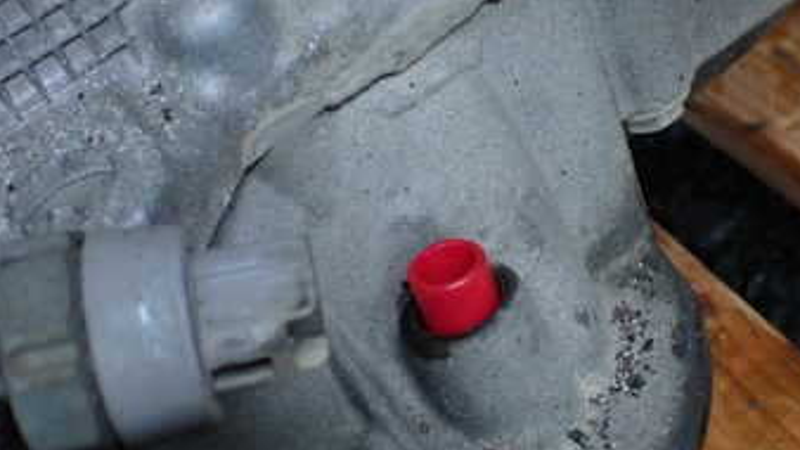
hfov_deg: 35.9
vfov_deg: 20.7
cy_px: 284
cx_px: 473
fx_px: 1230
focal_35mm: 58
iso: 800
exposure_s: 1/125
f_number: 2.3
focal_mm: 5.4
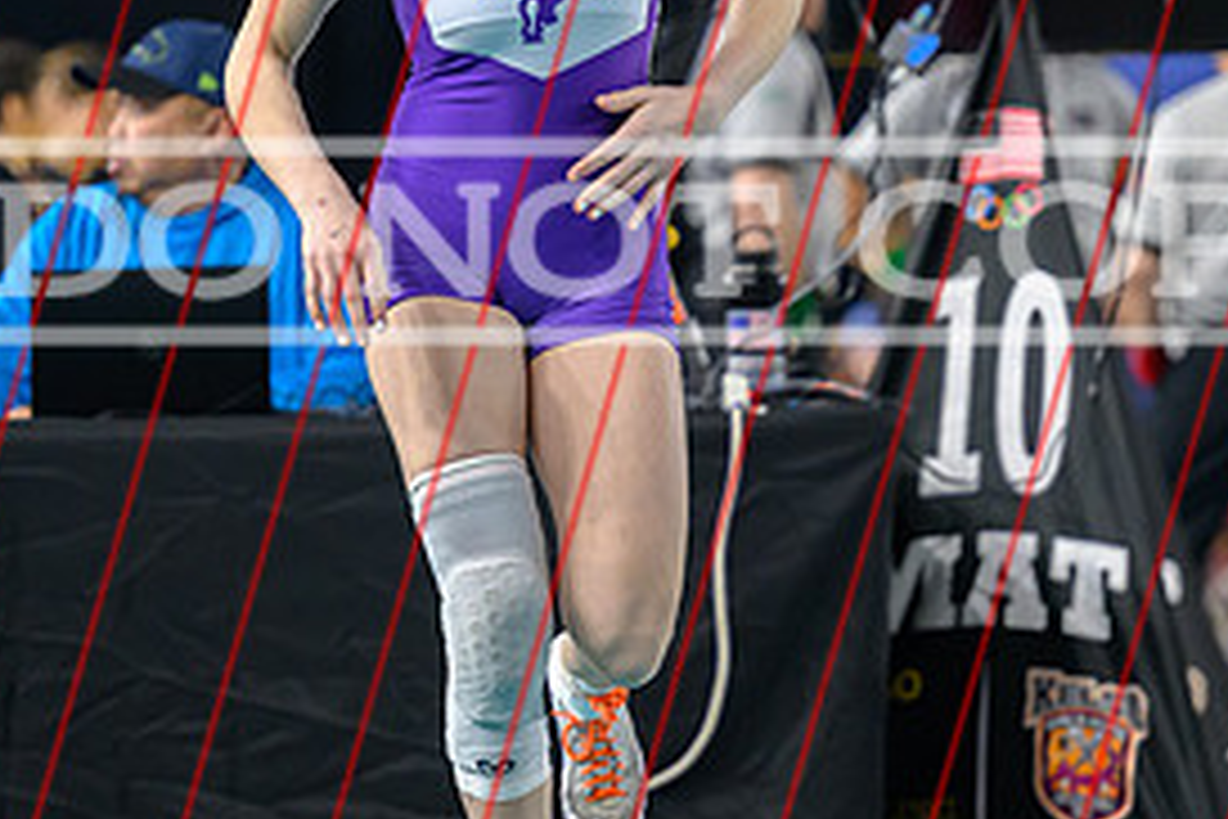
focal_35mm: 376
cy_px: 302
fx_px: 12825
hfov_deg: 5.5
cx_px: 534
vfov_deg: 3.7
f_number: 2.8
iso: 2800
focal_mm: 145
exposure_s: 1/800
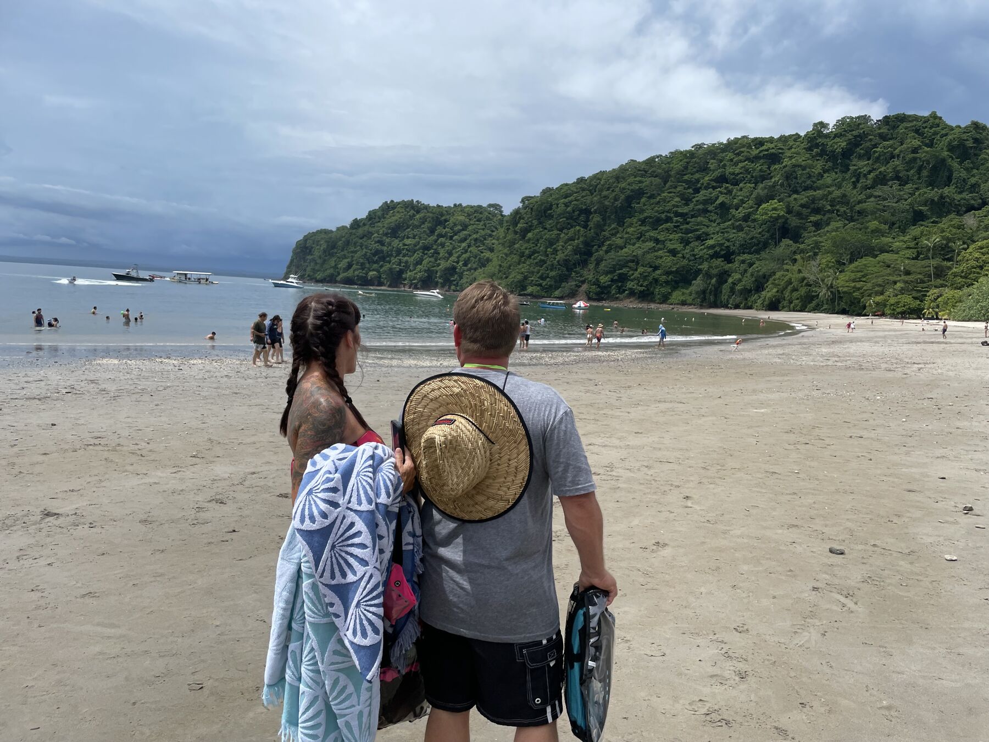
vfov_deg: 53.1
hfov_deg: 67.3
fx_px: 743
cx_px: 494
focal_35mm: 26
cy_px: 371
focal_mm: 4.2
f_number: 1.6
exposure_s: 1/5291
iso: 32
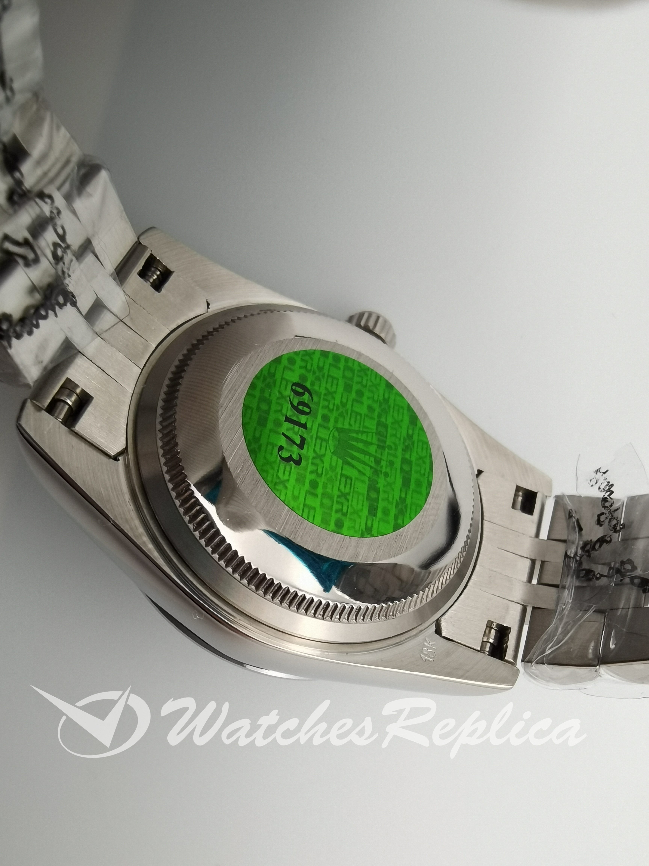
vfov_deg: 67.3
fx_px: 650
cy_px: 433
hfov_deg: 53.1
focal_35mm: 26
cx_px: 324
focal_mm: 2.26
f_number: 2.2
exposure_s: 1/100
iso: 64
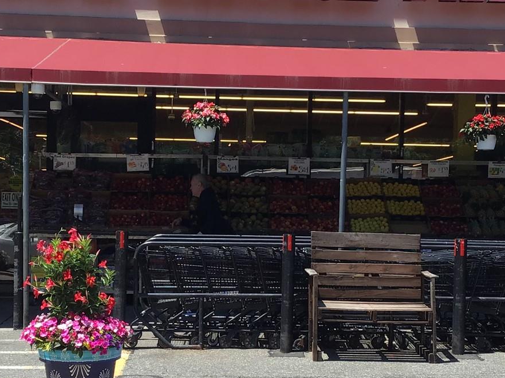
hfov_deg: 27.0
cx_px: 266
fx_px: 1050
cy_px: 247
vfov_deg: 20.4
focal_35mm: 72
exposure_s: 1/679
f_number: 2.4
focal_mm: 3.3
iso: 25
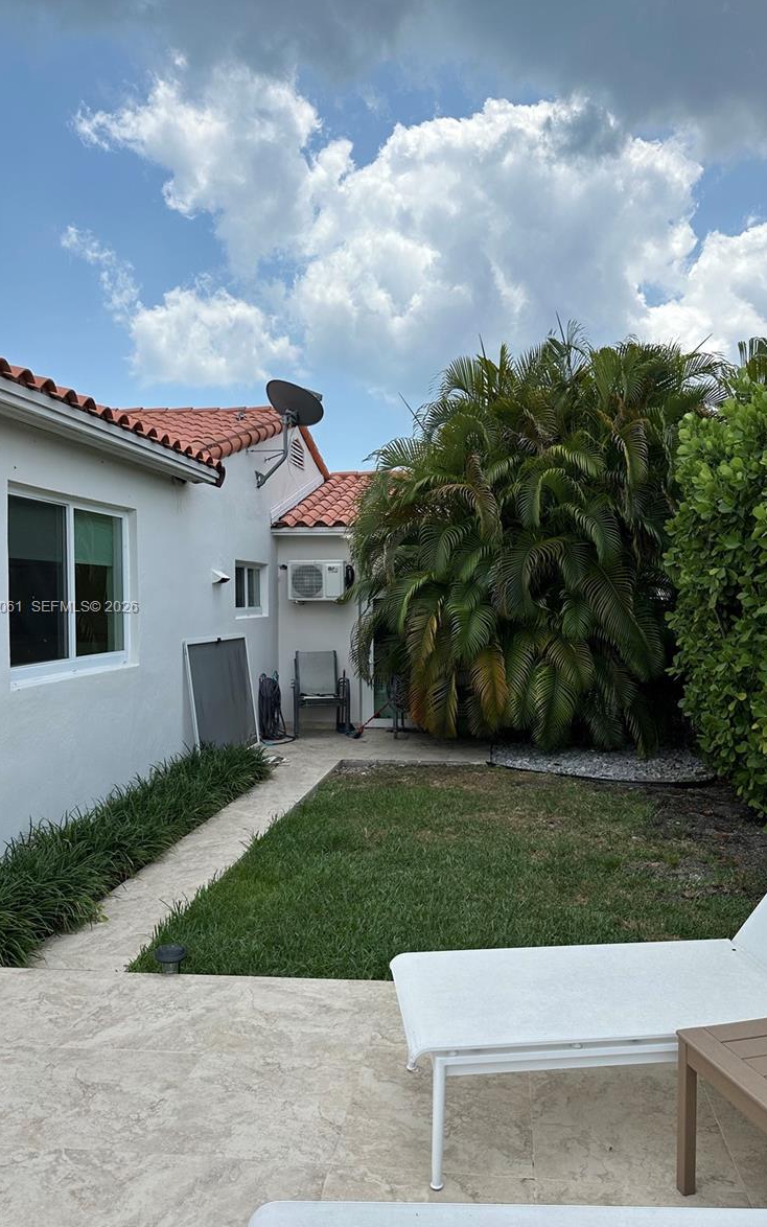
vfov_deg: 70.4
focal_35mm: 26
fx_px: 869
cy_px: 608
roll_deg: -0.8
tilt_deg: +0.0
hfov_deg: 47.6
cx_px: 415
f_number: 1.78
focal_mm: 6.86
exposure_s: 1/4545
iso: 80
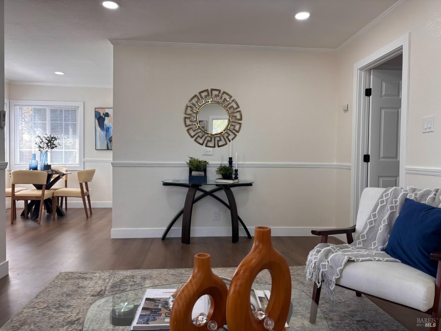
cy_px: 166
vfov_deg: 53.1
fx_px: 331
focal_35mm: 26
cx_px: 220
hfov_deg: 67.3
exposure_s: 1/120
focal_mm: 5.96
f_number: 1.6
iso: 50
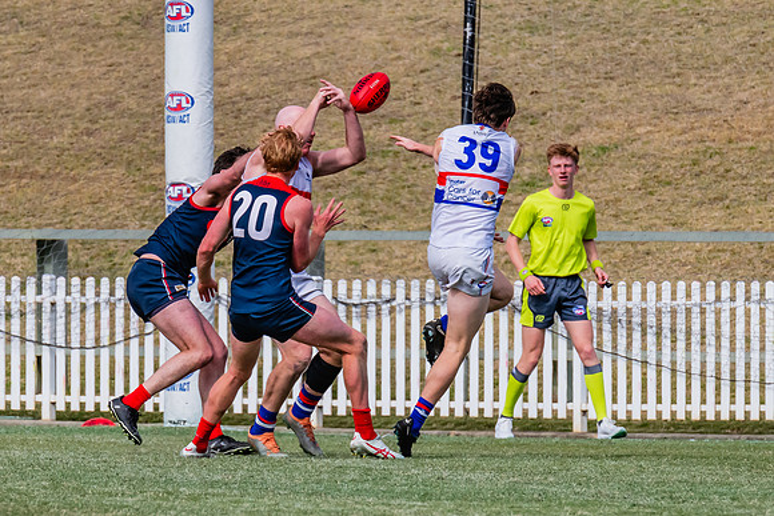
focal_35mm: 787
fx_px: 16916
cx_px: 340
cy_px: 276
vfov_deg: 1.7
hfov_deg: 2.6
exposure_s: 1/2000
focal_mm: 420
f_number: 10
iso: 800
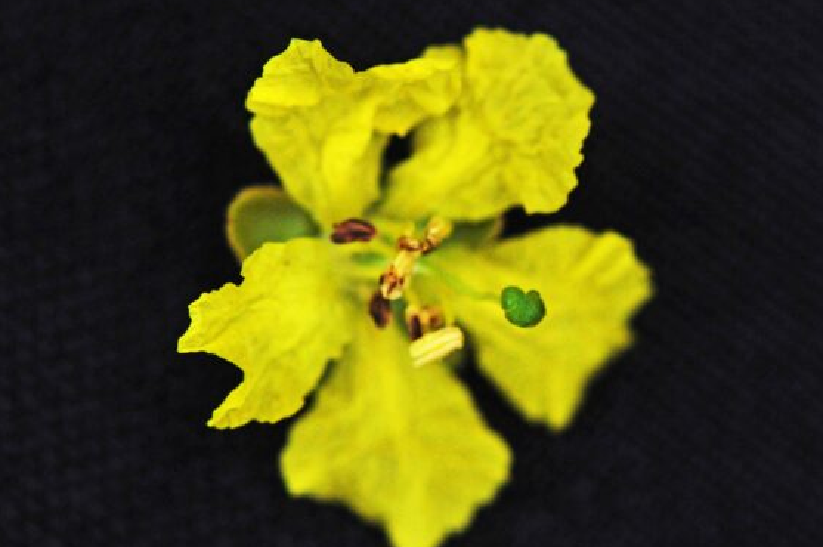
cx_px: 448
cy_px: 286
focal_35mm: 173
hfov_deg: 11.9
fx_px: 3940
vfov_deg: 7.9
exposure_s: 1/800
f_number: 7.1
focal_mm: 105
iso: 800
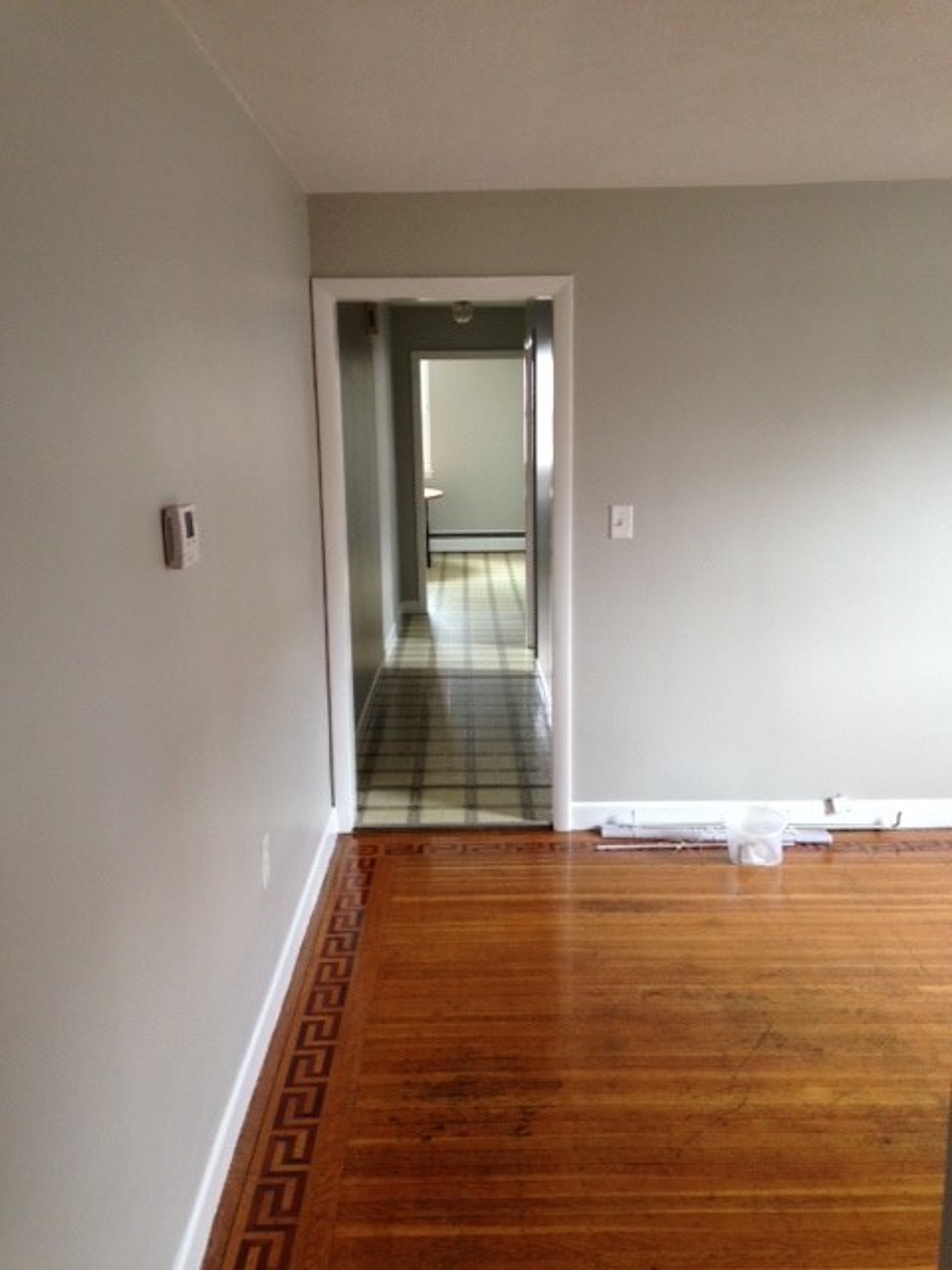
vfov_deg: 55.4
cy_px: 635
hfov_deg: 42.9
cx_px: 476
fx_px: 1210
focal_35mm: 33
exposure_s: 1/20
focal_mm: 4.12
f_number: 2.4
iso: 125
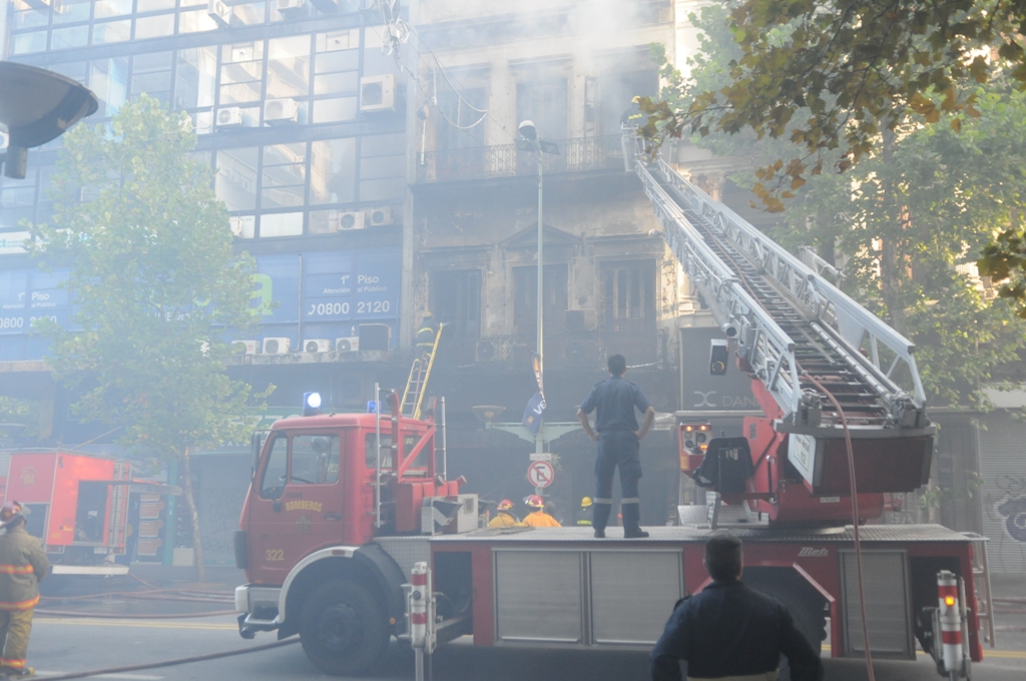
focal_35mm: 34
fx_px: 982
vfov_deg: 38.3
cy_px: 340
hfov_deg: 55.2
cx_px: 513
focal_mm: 23
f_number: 3.2
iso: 800
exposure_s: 1/320
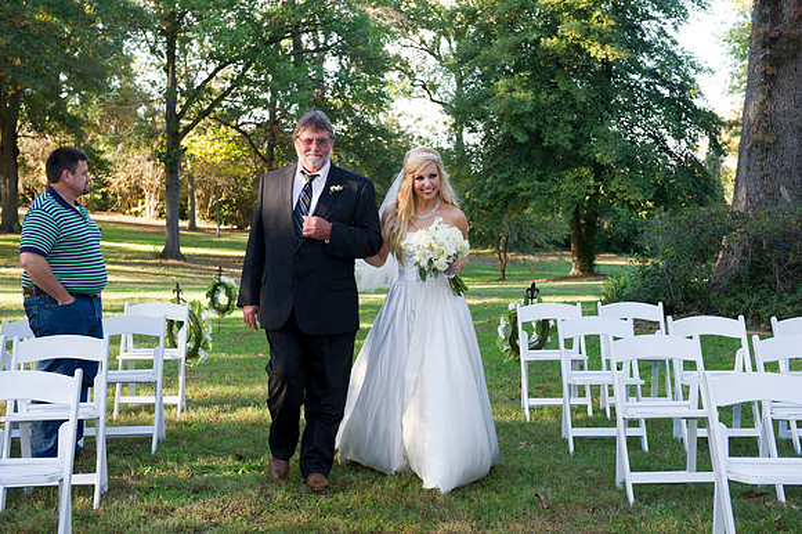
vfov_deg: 24.2
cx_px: 401
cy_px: 267
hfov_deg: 35.7
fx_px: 1247
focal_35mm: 56
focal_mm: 56
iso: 500
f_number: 5.6
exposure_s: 1/125
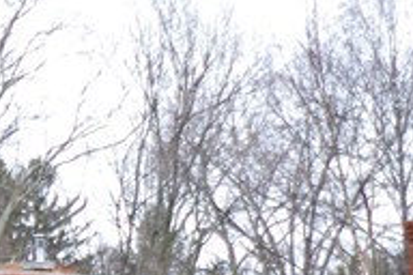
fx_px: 2340
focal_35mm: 204
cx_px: 407
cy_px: 690
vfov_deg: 6.4
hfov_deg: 10.0
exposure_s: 1/100
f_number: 5
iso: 400
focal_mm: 24
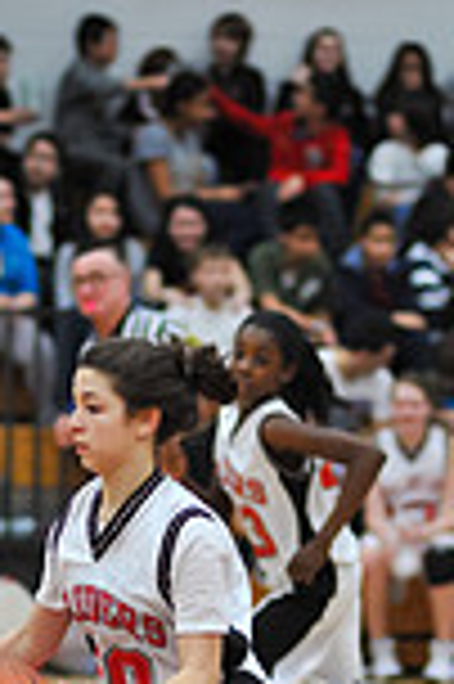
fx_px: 4759
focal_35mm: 251
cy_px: 752
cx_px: 155
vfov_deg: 8.2
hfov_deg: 5.5
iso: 900
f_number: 2
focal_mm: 85
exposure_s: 1/500
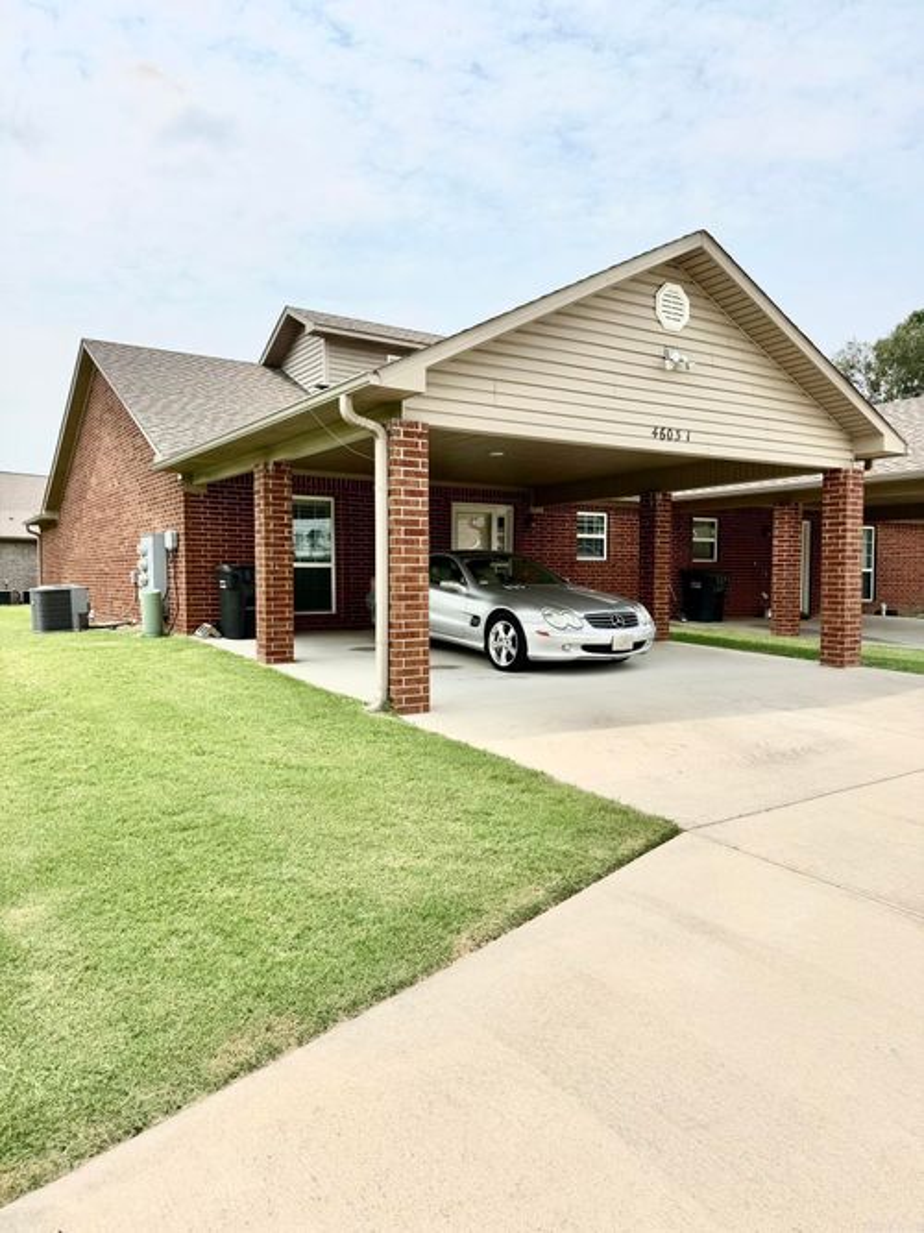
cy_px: 616
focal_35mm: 24
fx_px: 854
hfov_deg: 56.8
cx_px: 462
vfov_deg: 71.6
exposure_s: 1/7353
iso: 80
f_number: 1.78
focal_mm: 6.76
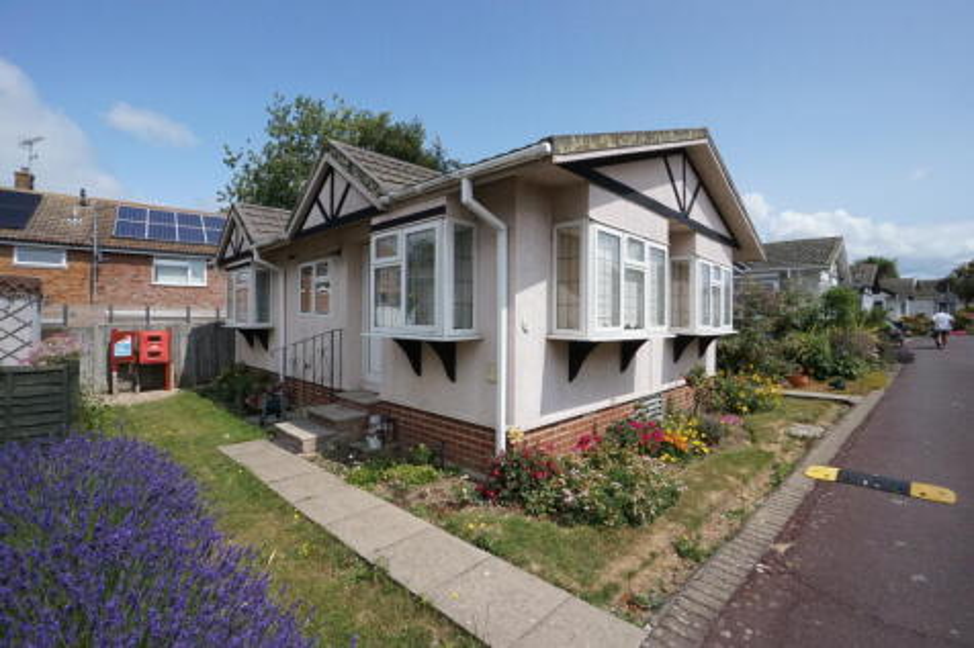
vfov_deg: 77.3
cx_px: 487
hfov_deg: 100.4
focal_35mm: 15
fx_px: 406
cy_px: 324
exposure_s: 1/2000
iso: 1600
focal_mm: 10
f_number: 14
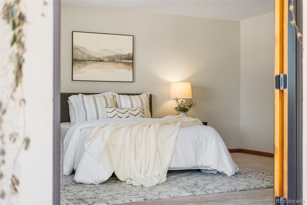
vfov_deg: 27.0
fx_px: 426
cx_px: 154
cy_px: 102
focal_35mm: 50
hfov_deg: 39.6
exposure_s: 1/100
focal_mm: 50
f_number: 1.8
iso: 100
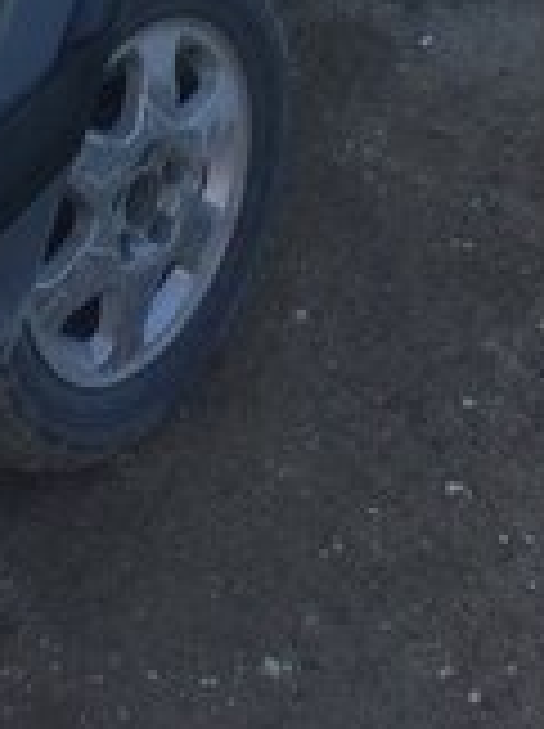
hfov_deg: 16.0
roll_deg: -1.0
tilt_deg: -12.3
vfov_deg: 19.7
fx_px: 1870
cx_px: -67
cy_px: -302
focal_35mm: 89
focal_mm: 4.15
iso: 32
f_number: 2.2
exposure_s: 1/622
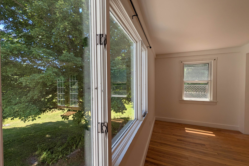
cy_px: 84
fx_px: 90
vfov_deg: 85.4
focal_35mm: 13
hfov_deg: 108.3
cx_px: 127
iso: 50
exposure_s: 1/657
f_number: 1.7
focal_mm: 2.02
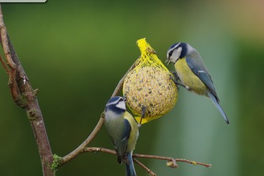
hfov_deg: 3.9
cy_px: 95
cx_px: 149
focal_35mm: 533
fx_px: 3910
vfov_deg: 2.6
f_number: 4
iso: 400
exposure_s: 1/500
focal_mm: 300
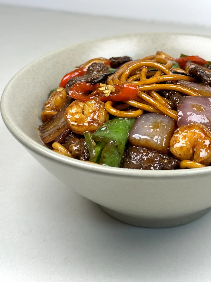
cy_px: 141
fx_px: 390
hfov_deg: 30.3
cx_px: 106
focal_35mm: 48
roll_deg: +0.6
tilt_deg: -26.6
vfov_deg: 39.7
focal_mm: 6.76
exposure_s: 1/121
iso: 80
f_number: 1.78
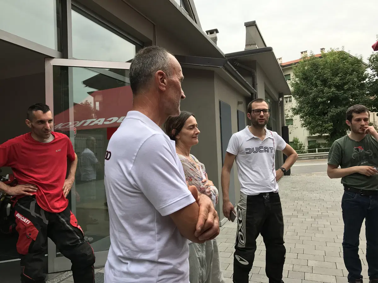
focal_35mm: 28
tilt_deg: +3.2
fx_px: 306
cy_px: 142
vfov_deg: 49.7
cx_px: 189
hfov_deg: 63.4
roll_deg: +2.5
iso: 20
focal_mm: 3.99
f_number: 1.8
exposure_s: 1/172
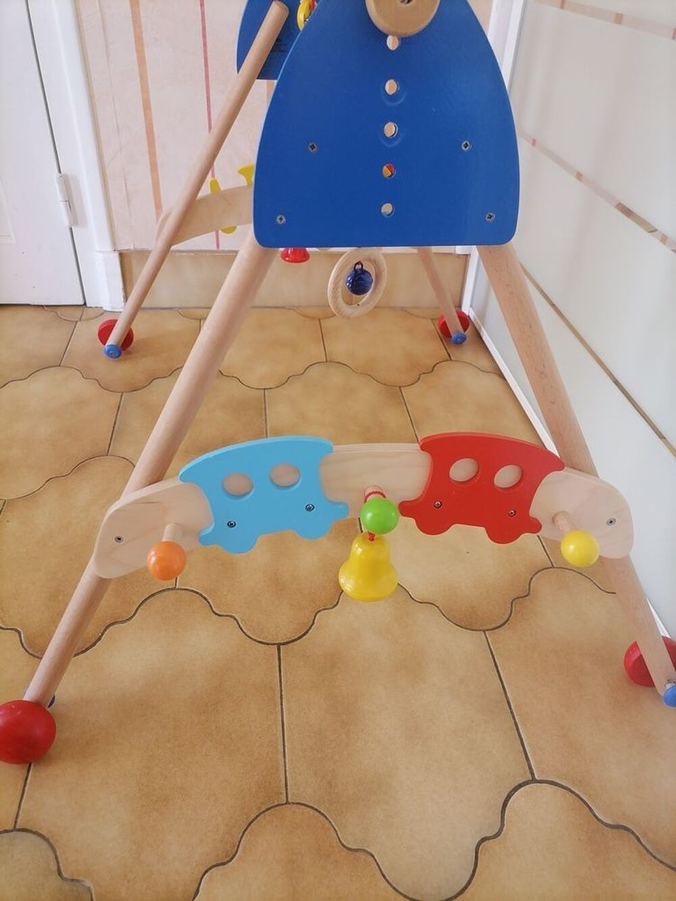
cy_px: 450
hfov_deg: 51.4
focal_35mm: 27
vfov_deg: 65.3
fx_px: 703
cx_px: 338
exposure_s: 1/33.3
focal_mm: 5.4
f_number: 1.8
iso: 400
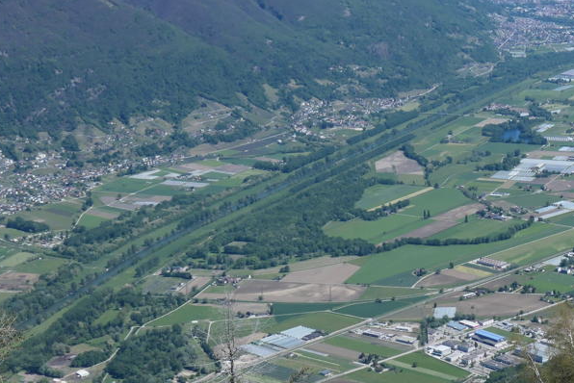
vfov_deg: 16.4
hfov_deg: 23.0
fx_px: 1324
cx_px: 631
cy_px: 110
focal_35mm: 83
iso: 200
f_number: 5.6
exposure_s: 1/1000
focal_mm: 12
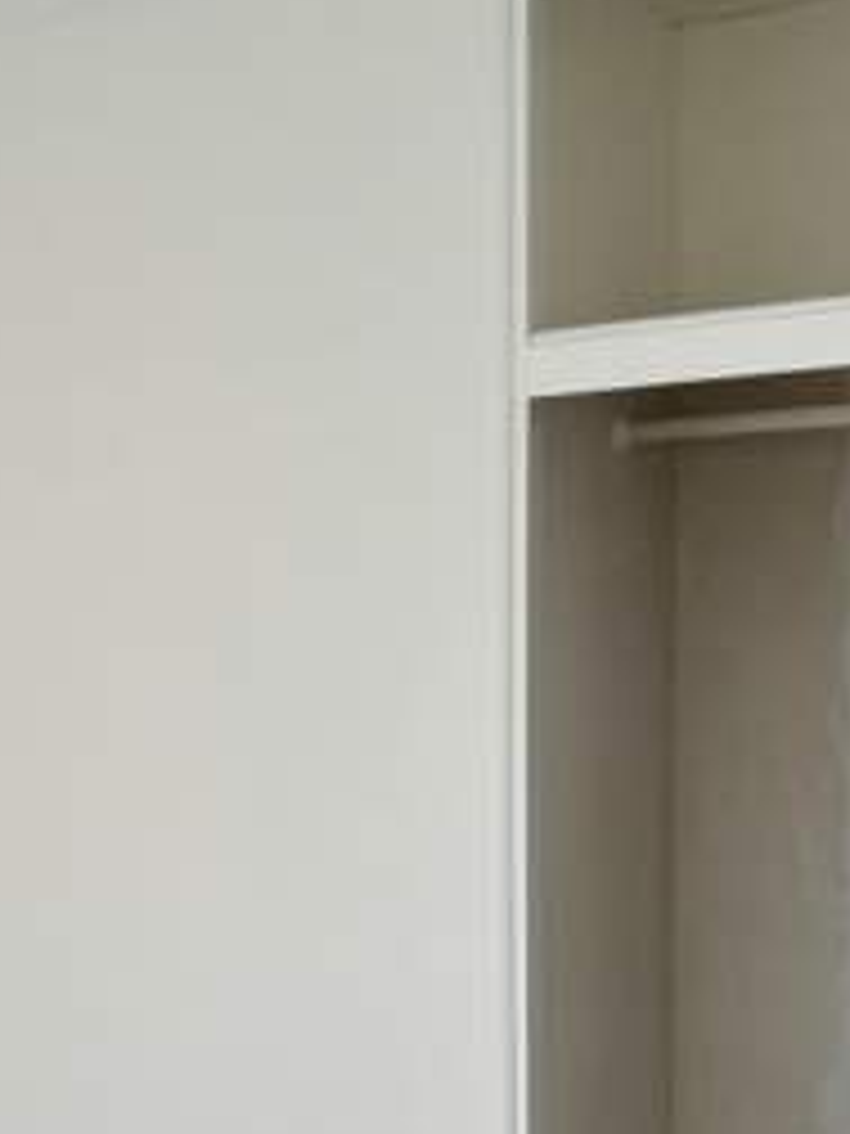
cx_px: 0
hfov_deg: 23.1
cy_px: 900
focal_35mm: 61
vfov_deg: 30.9
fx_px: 1997
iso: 80
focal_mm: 6.76
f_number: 1.78
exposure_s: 1/464
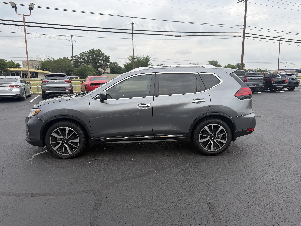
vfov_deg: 56.8
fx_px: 209
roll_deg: -0.1
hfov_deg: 71.6
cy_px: 113
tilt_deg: -5.9
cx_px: 150
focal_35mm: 24
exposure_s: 1/1230
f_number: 1.78
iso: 80
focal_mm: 6.76
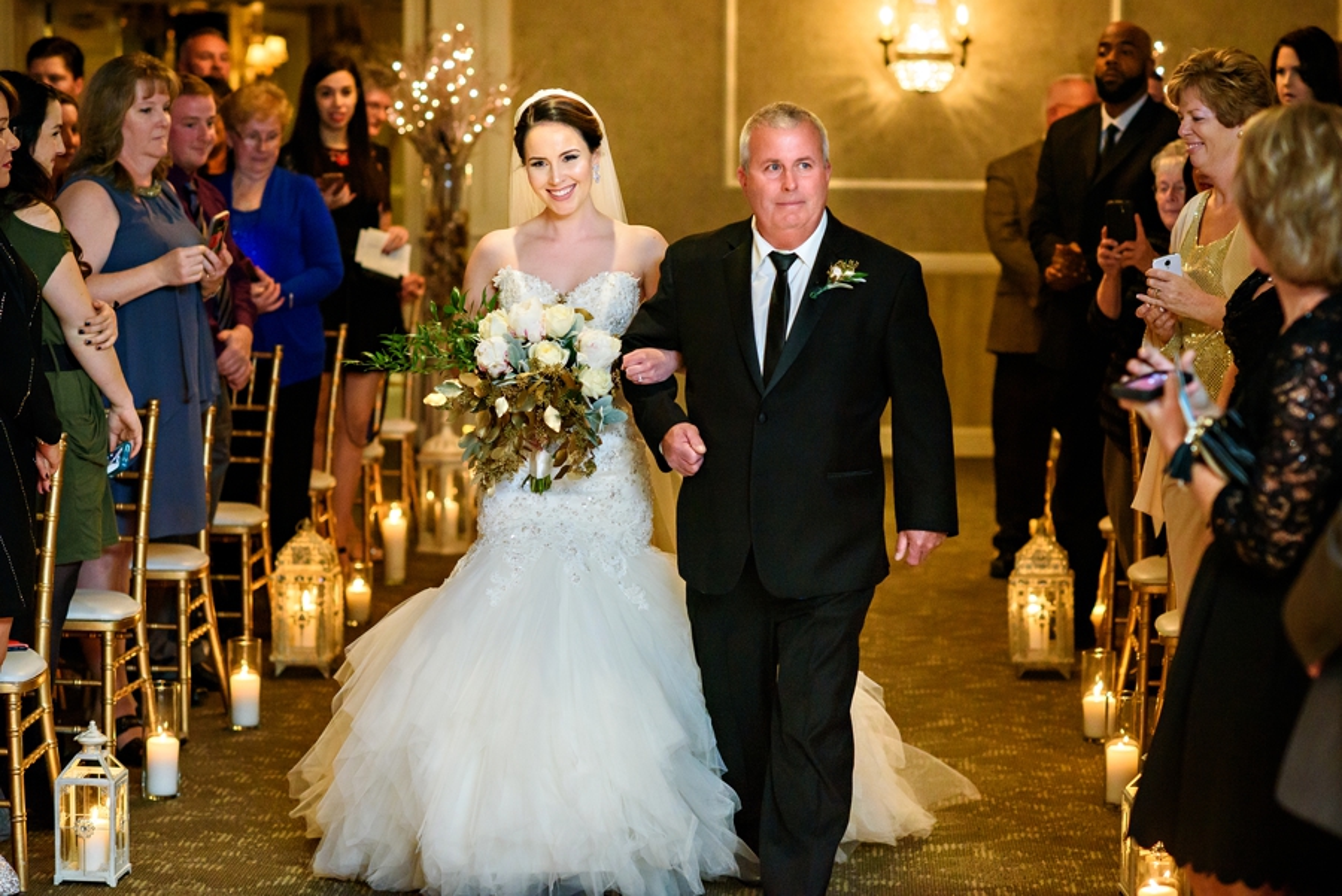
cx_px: 671
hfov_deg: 23.9
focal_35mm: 85
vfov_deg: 16.1
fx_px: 3170
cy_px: 448
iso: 3200
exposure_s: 1/200
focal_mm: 85
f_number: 2.8
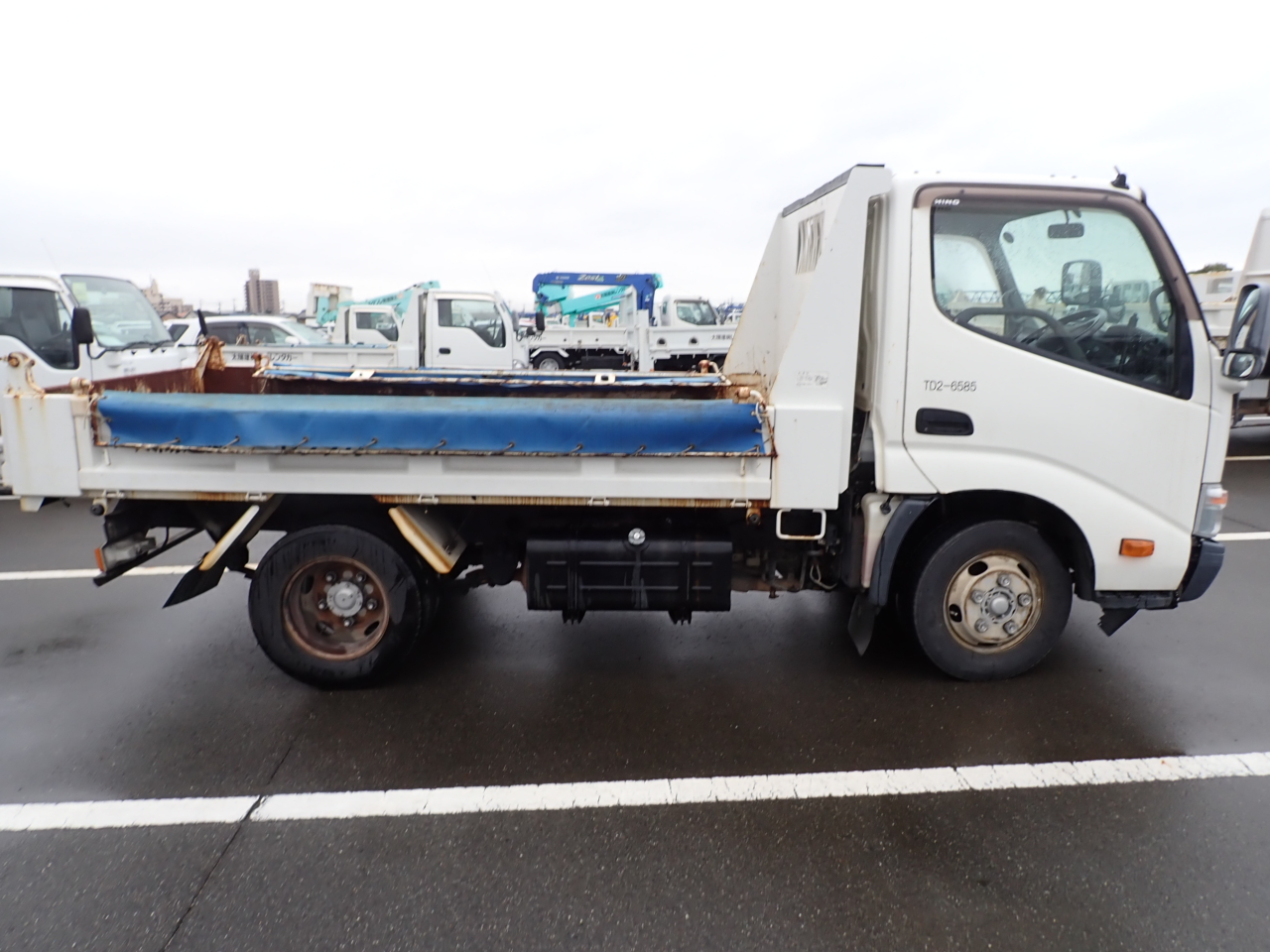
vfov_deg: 54.9
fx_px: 917
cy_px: 476
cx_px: 635
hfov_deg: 69.4
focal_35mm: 25
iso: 100
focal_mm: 4.5
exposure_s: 1/80
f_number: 2.8
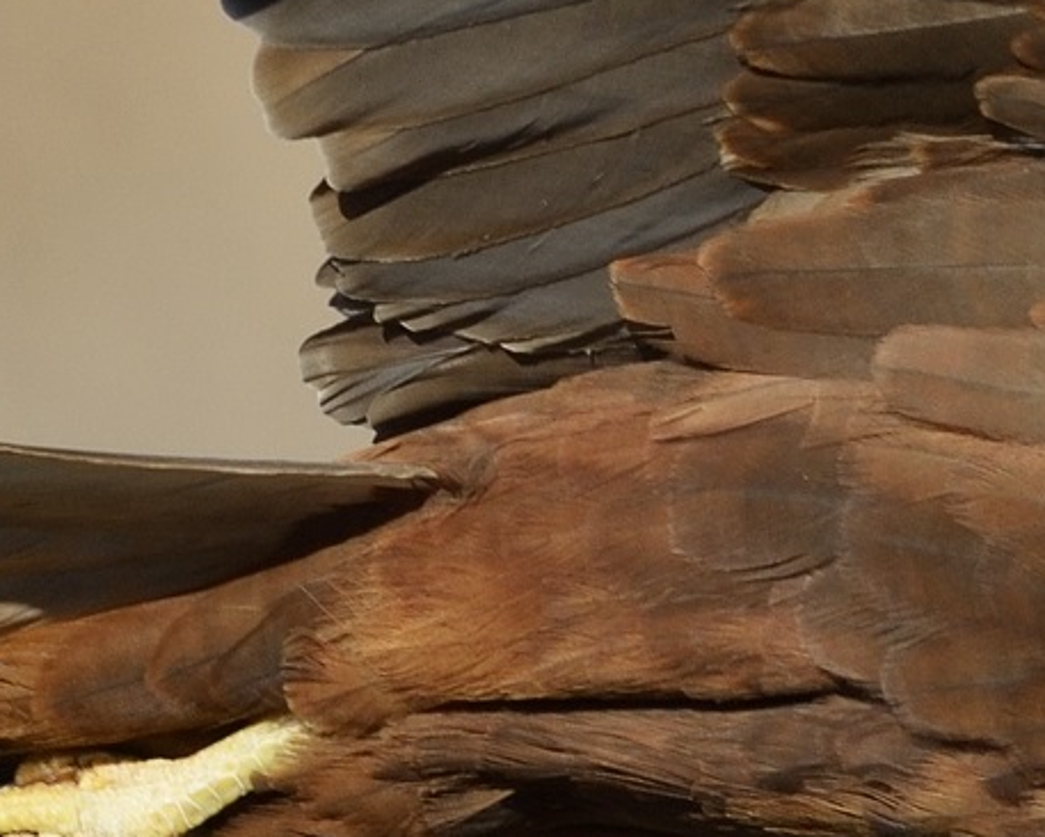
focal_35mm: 2954
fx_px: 91400
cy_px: 226
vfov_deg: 0.5
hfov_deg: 0.7
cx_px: 1031
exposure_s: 1/1000
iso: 1000
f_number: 8
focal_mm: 600
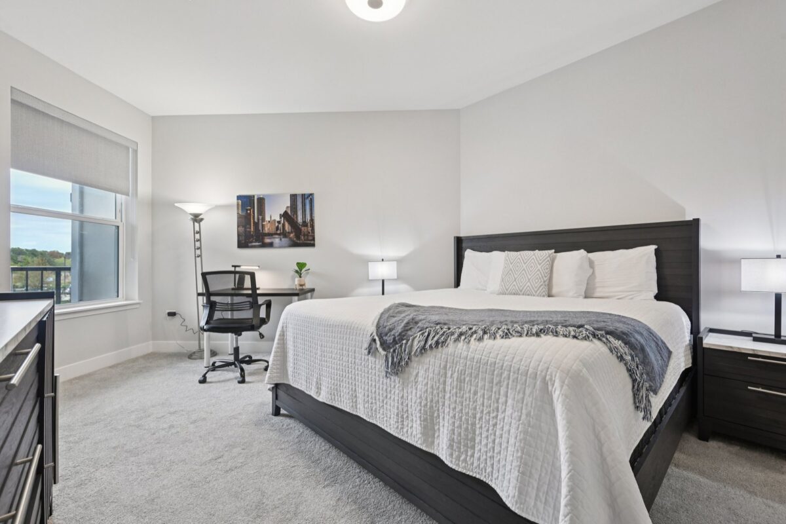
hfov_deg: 98.5
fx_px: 338
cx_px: 393
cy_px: 262
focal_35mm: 16
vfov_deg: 75.5
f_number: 8
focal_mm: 15.5
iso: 800
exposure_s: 1/15
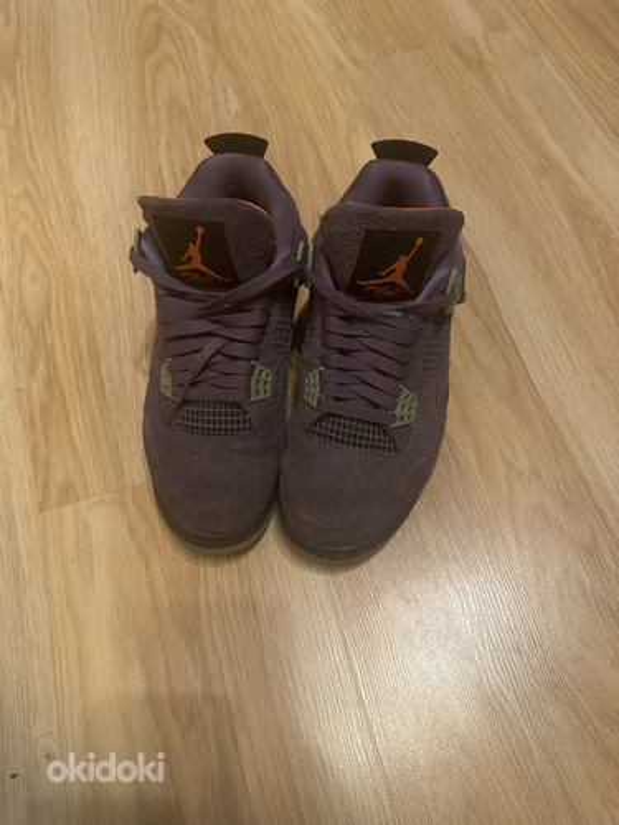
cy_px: 412
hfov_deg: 56.8
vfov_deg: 71.6
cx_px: 310
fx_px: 572
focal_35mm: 24
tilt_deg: -64.8
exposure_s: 1/50
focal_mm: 6.86
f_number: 1.78
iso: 800
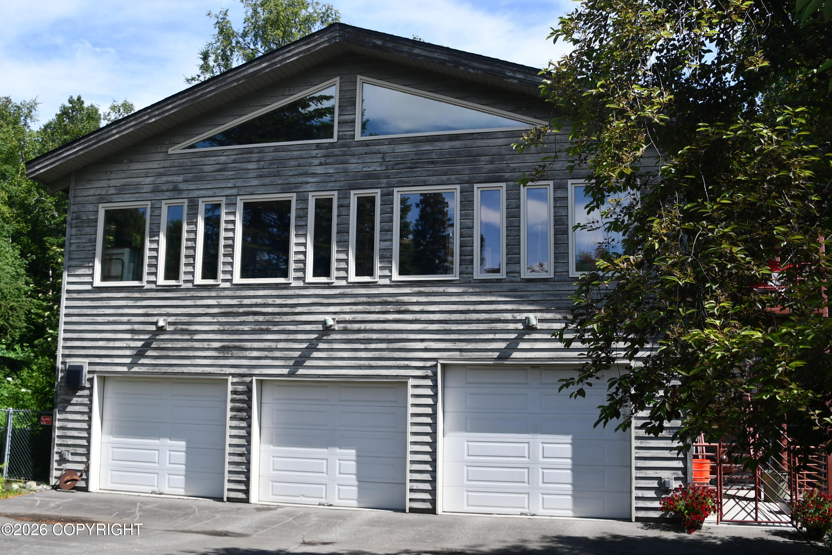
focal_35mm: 36
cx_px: 416
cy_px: 278
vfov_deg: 36.9
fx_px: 832
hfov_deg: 53.1
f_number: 8
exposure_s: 1/250
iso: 100
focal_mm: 18
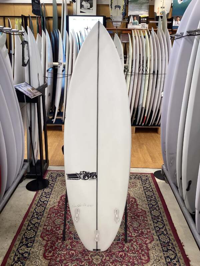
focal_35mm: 31
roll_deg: -0.8
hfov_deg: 45.4
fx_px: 239
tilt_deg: -20.2
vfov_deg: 58.4
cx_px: 100
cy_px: 133
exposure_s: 1/50
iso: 64
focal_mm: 3.3
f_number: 2.4
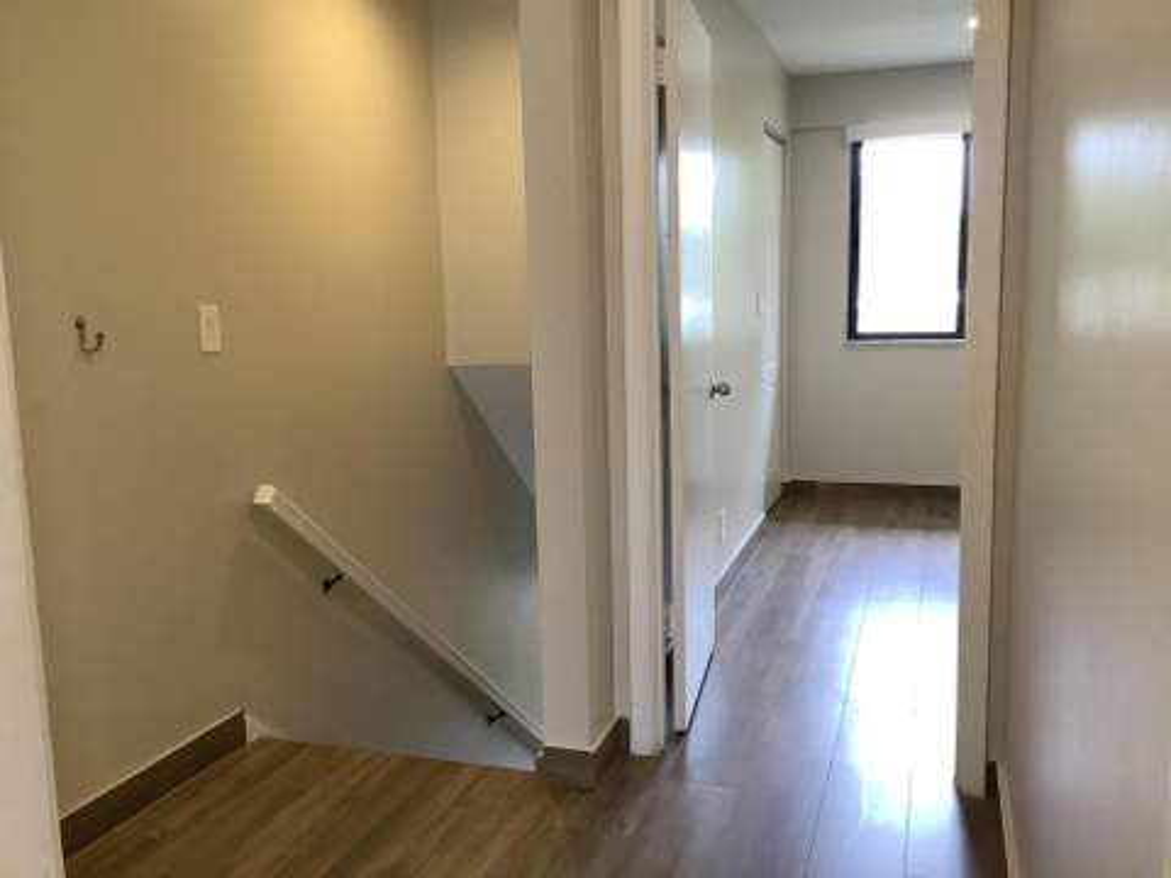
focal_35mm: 31
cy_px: 439
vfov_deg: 45.4
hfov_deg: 58.4
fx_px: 1049
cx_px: 586
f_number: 2.4
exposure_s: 1/60
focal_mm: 3.3
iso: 125
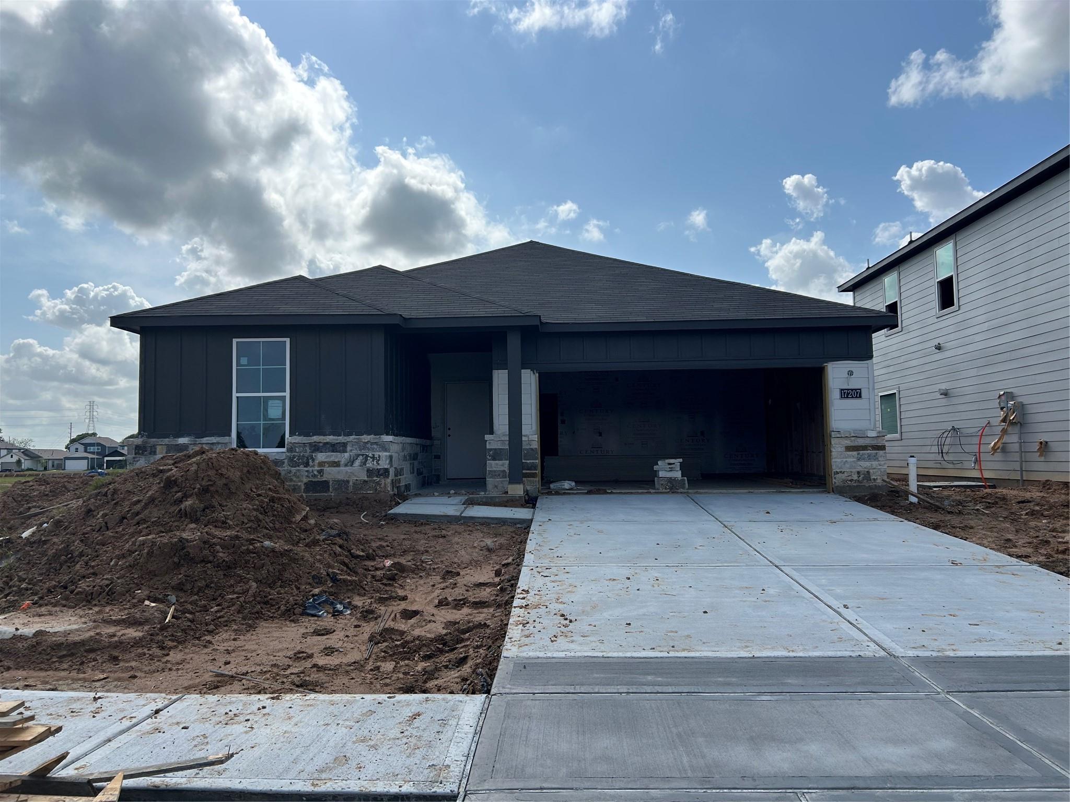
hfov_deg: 67.3
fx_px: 804
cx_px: 535
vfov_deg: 53.1
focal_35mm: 26
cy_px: 401
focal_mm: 5.7
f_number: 1.5
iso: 50
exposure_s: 1/8000
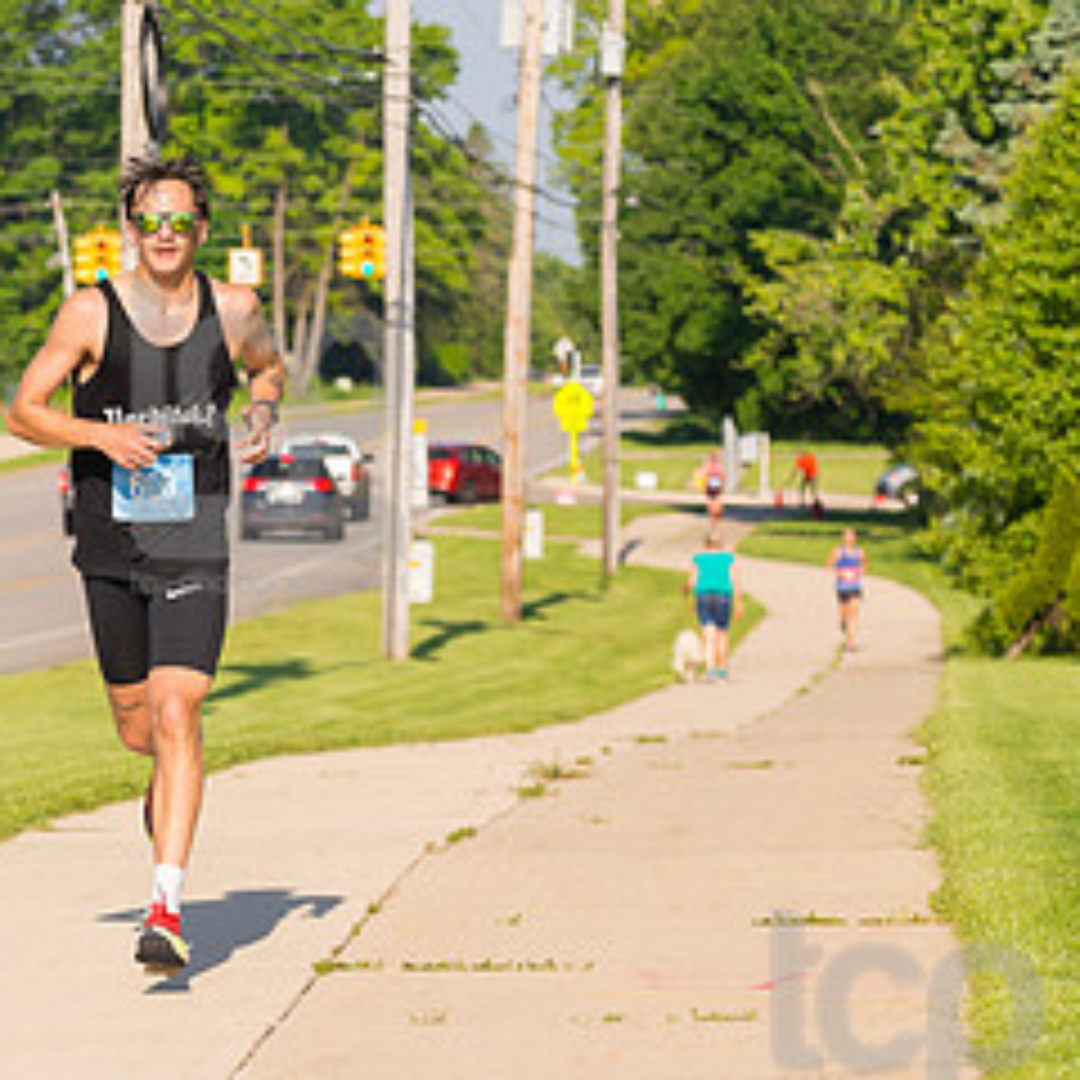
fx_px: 8119
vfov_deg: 7.6
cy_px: 439
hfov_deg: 7.6
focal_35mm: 230
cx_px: 270
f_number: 5.6
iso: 400
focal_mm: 112
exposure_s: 1/1600
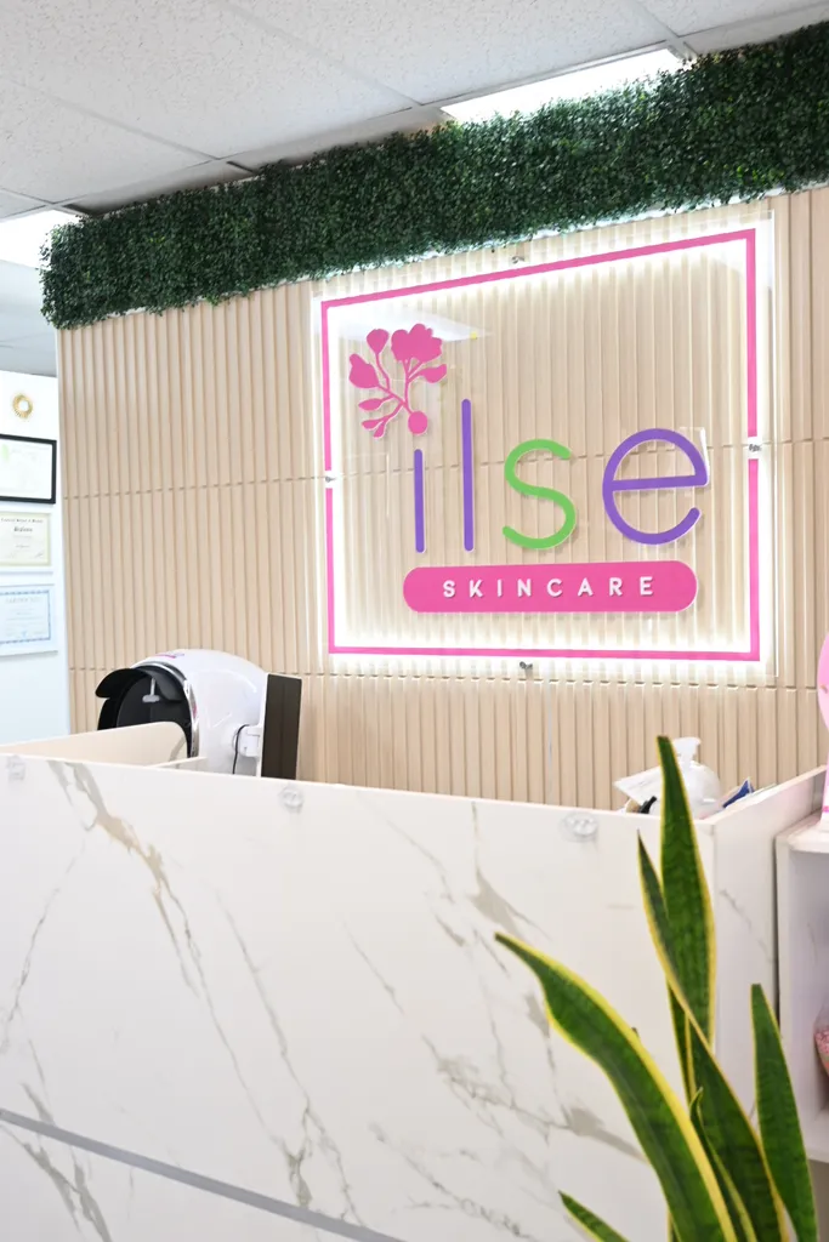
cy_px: 621
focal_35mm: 36
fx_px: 1243
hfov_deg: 36.9
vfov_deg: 53.1
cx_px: 414
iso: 100
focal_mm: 24
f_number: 4
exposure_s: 1/6
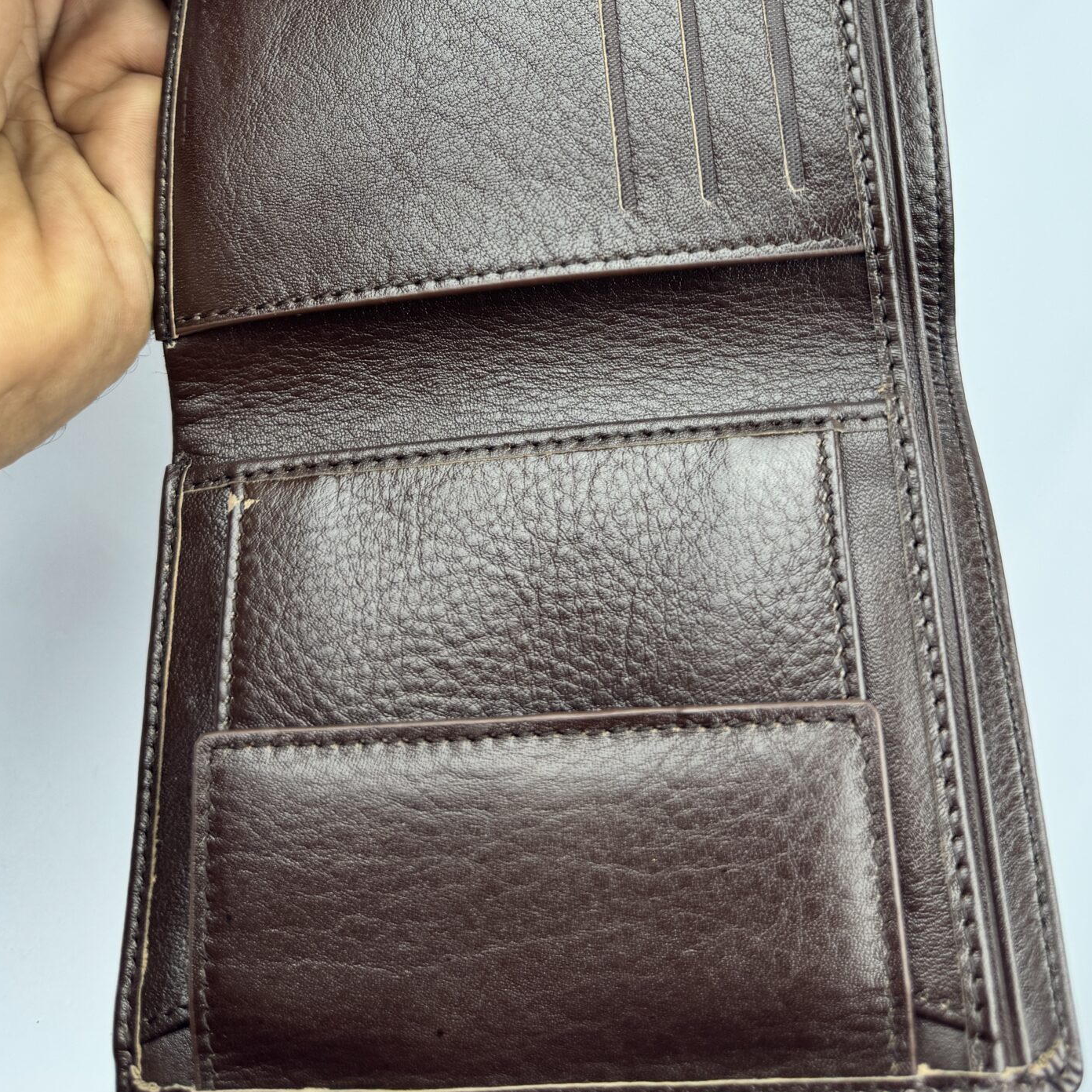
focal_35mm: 39
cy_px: 175
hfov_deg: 42.8
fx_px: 1392
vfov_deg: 40.5
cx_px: 573
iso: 64
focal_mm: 6.76
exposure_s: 1/100
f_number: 1.78
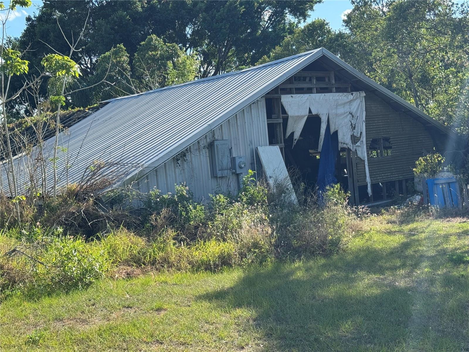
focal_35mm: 48
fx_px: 650
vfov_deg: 30.3
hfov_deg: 39.7
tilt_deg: -2.7
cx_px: 234
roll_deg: +6.0
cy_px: 176
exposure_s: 1/1637
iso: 64
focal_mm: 6.76
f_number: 1.78
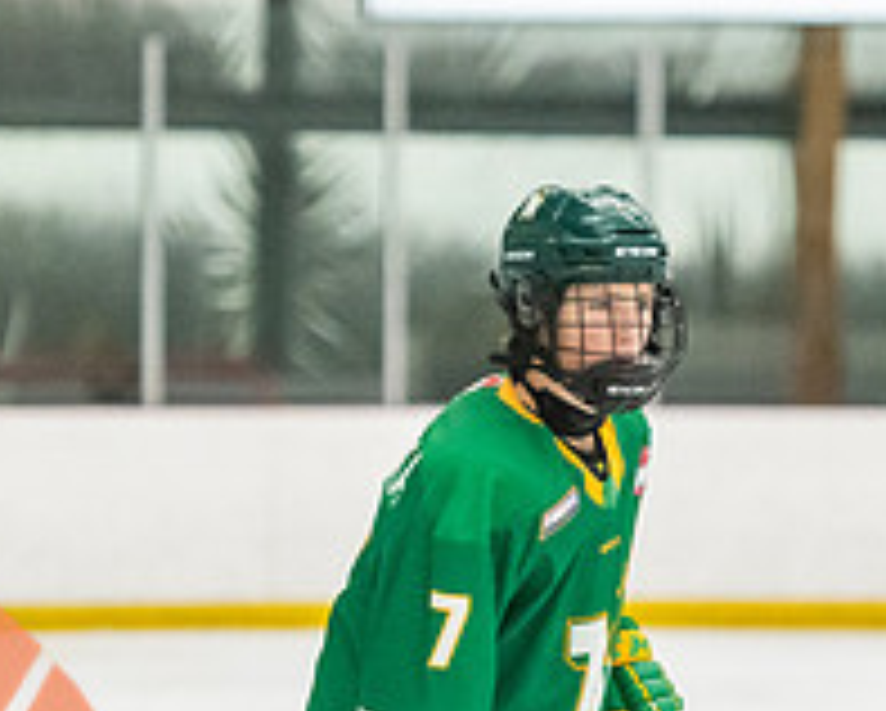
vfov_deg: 3.3
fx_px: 12494
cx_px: 586
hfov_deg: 4.1
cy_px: 751
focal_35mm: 476
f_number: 2.8
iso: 3200
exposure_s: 1/800
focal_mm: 122
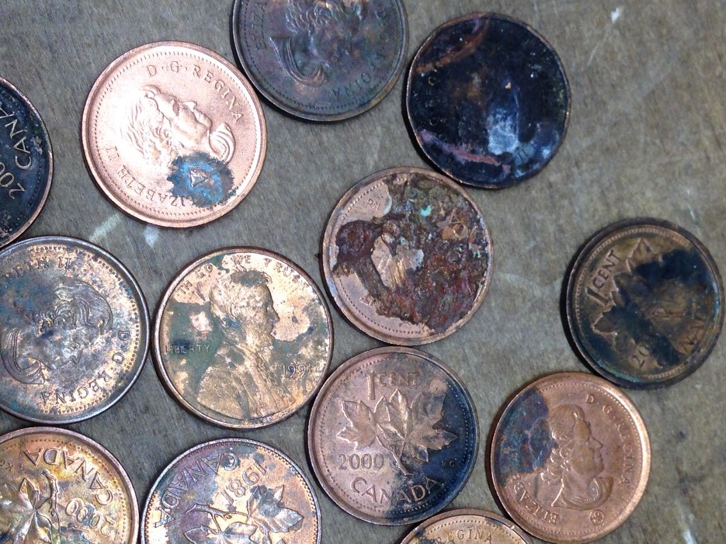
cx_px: 363
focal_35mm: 33
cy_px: 272
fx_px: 692
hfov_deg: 55.4
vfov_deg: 42.9
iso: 80
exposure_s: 1/120
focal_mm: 4.12
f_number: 2.4
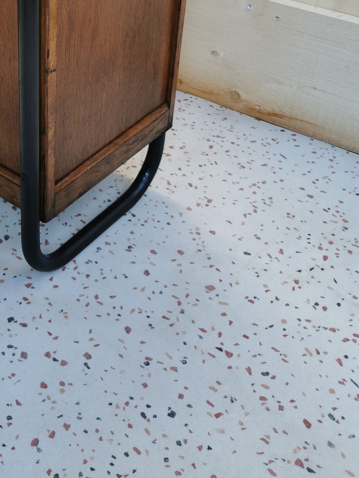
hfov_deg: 26.8
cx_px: 18
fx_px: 719
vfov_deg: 35.2
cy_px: 70
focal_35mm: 52
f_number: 1.8
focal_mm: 5.58
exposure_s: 1/101
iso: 50
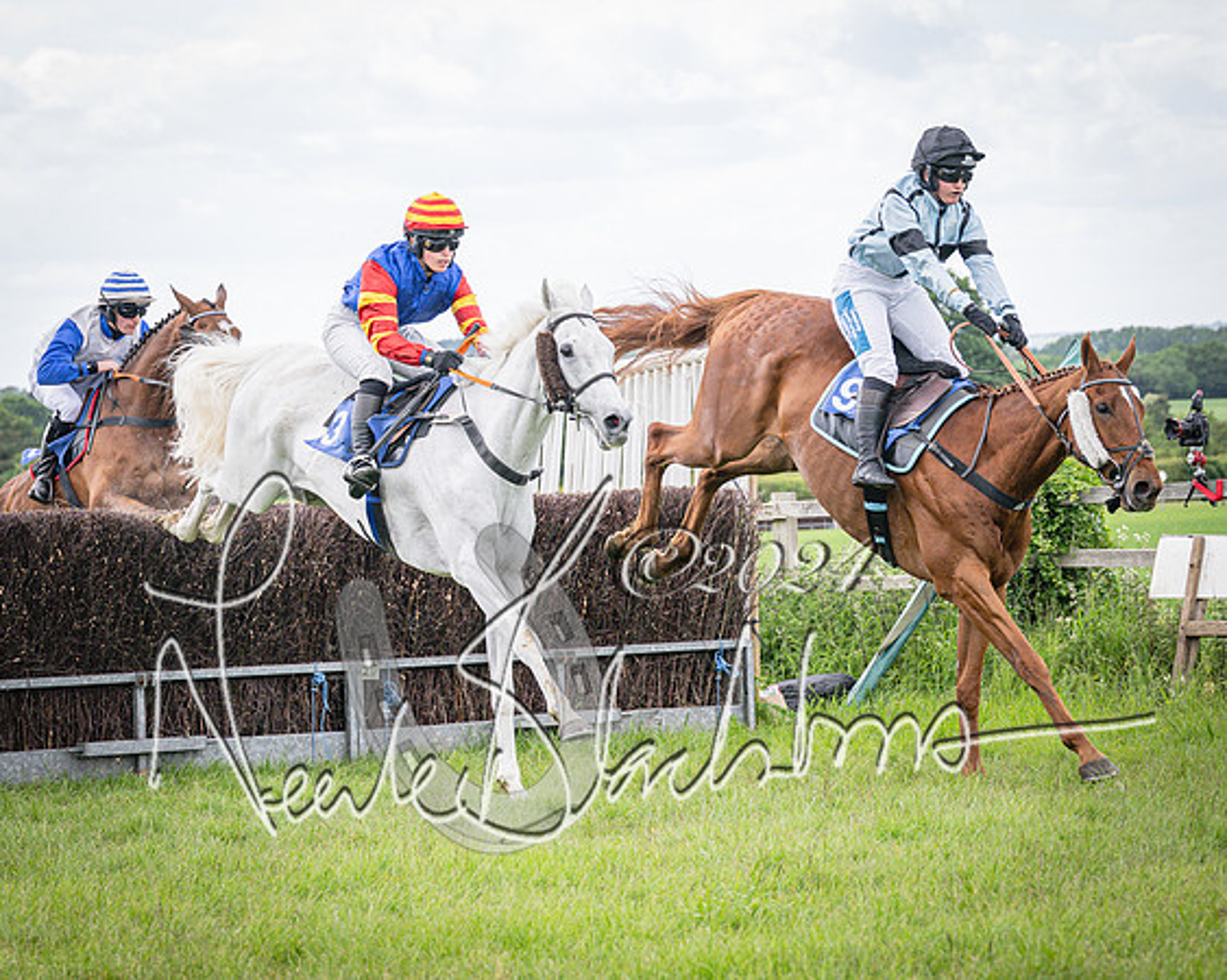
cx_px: 217
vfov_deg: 11.9
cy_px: 487
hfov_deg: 14.8
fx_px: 4703
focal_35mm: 130
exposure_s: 1/1600
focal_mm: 70
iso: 400
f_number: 4
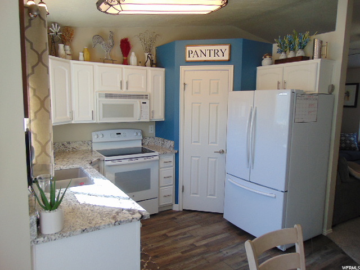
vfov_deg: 54.9
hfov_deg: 69.4
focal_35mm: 25
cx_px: 180
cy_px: 135
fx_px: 260
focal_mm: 4.5
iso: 80
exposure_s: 1/80
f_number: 3
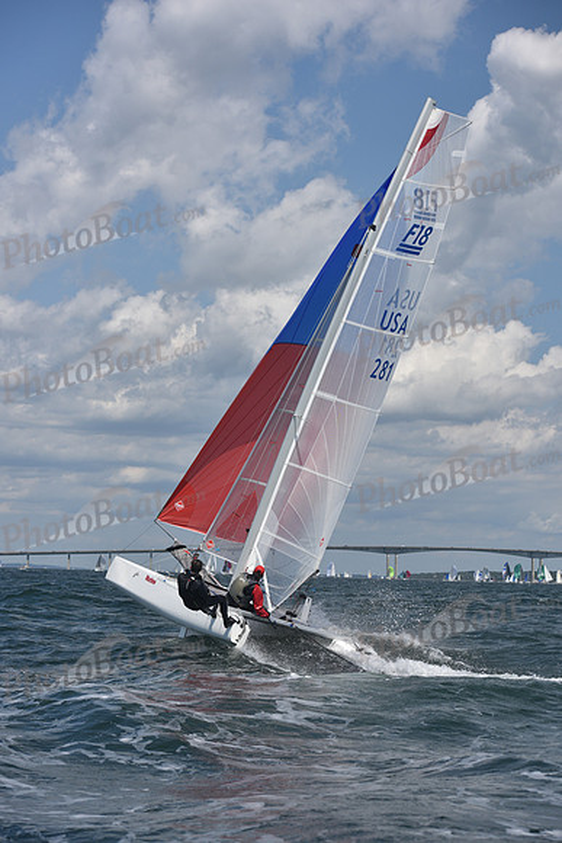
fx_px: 1638
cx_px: 281
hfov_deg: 19.5
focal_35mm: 70
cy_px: 422
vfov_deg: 28.8
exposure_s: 1/1250
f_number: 5.6
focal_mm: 70
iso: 250
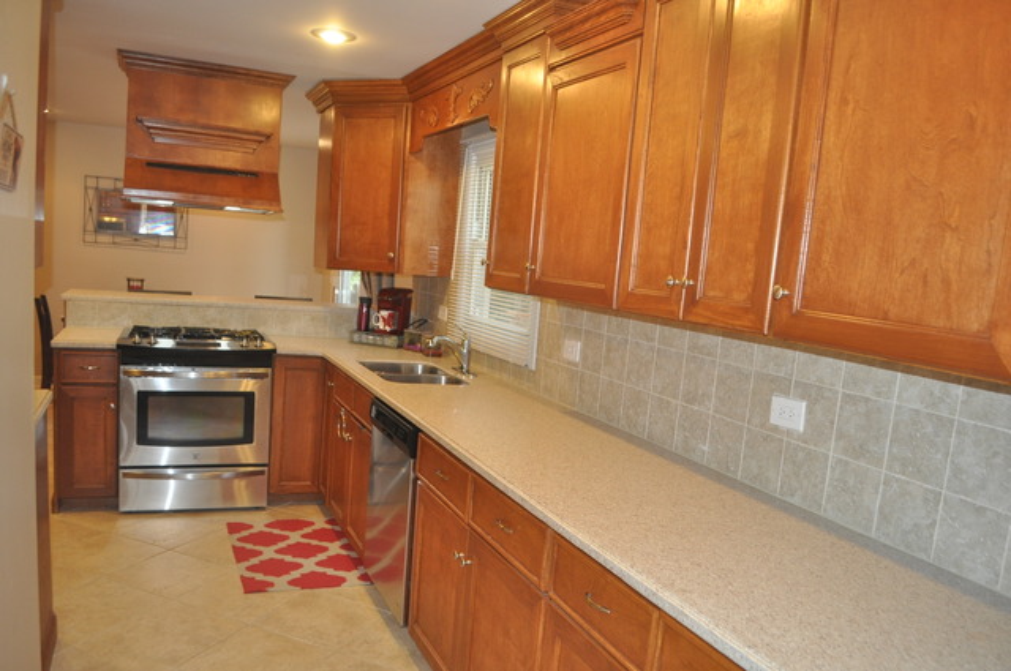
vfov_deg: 47.8
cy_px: 336
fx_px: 757
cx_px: 506
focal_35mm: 27
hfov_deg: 67.4
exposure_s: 1/60
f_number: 3.5
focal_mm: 18
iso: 800
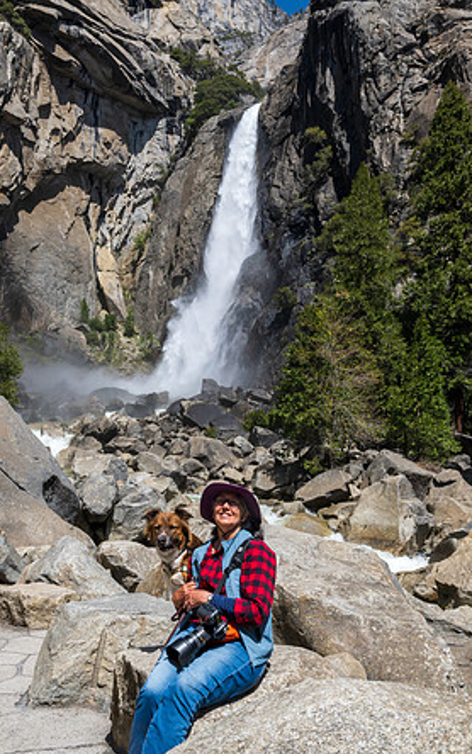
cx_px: 222
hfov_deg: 39.5
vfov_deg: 59.6
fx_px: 658
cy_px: 380
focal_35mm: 32
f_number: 22
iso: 1100
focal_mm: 31
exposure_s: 1/500
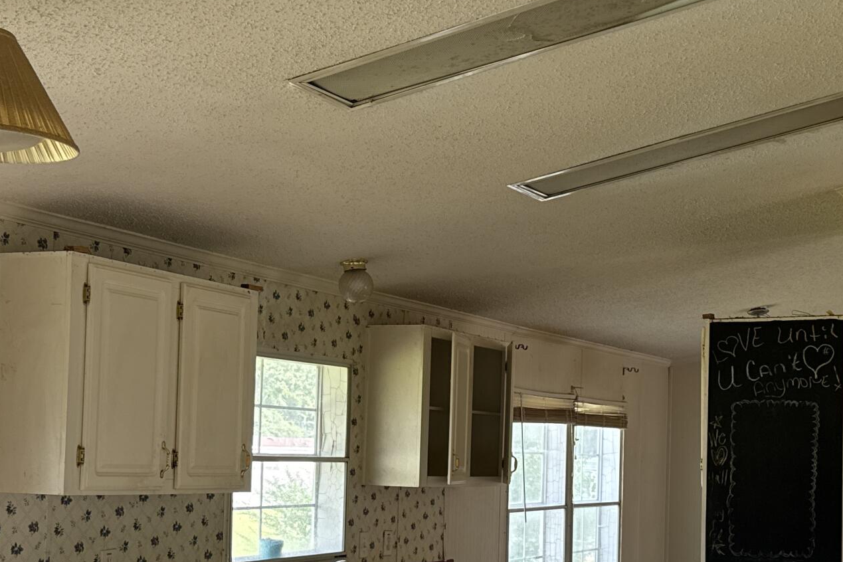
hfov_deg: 33.8
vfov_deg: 22.7
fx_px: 1381
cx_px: 504
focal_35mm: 59
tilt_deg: +0.4
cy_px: 440
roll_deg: -1.8
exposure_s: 1/222
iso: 160
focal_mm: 6.76
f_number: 1.78
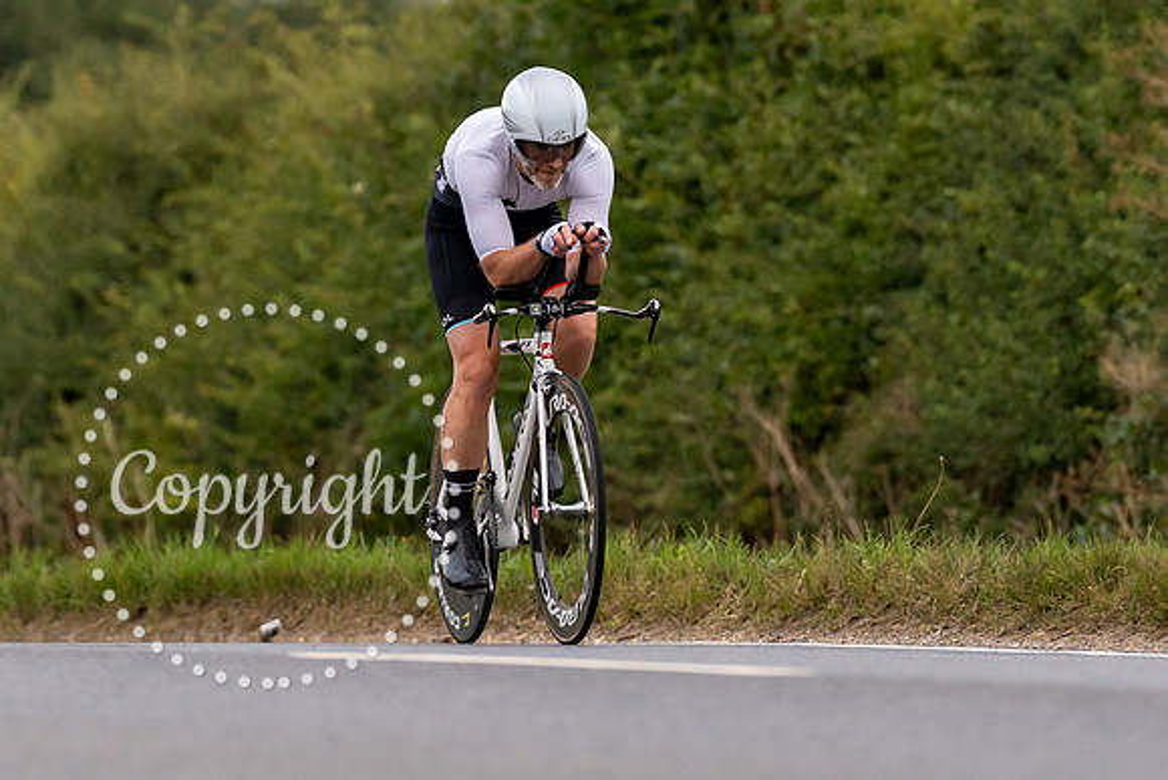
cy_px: 185
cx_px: 599
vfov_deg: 3.9
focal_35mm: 356
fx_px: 11560
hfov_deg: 5.8
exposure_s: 1/800
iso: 1600
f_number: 3.5
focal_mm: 200
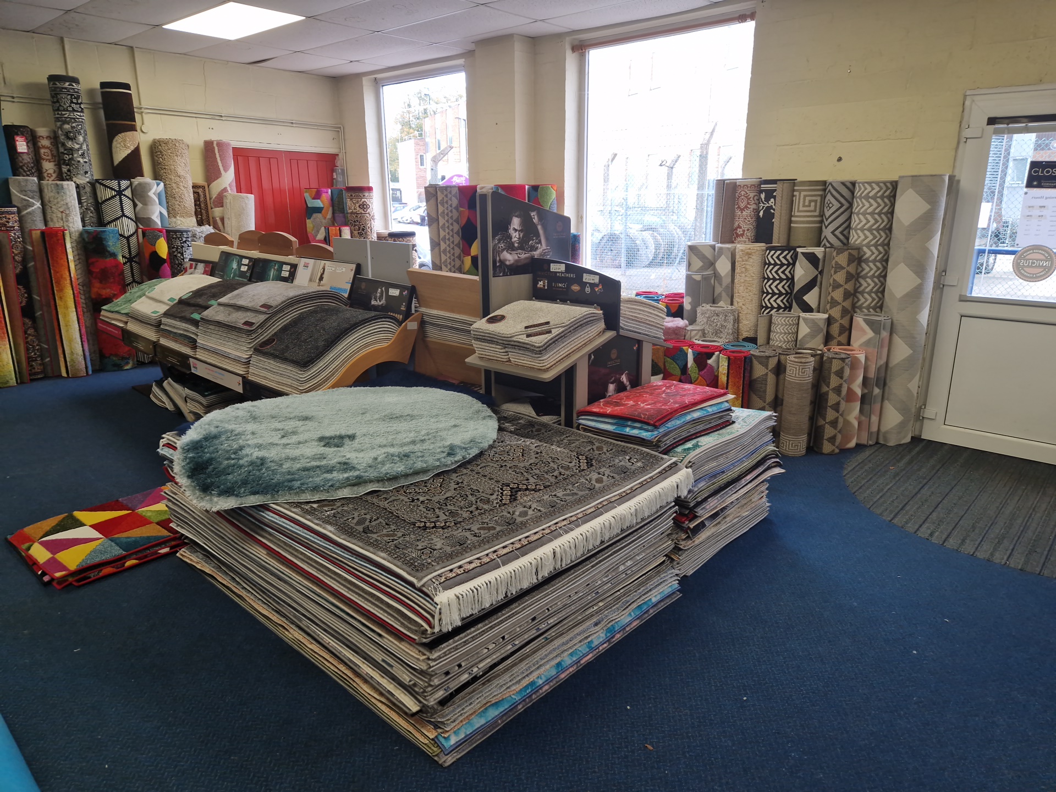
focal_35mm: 23
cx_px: 528
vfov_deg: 58.9
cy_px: 396
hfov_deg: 73.9
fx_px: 702
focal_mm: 5.4
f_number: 1.8
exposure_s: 1/50
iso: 50
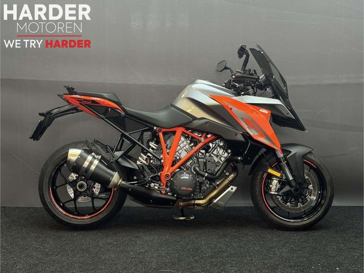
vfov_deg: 30.3
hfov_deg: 39.7
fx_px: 505
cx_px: 182
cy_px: 136
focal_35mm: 48
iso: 125
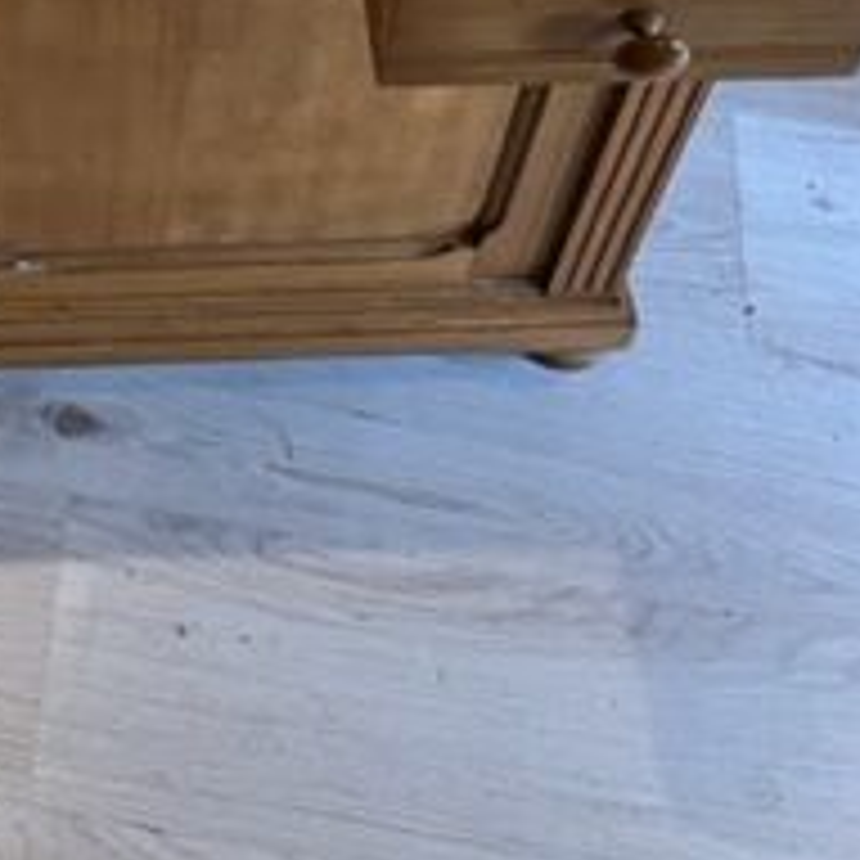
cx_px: -104
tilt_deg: -45.3
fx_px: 2164
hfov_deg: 21.3
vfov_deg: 19.8
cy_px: -387
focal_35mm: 77
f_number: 1.6
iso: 500
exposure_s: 1/60
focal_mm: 5.1
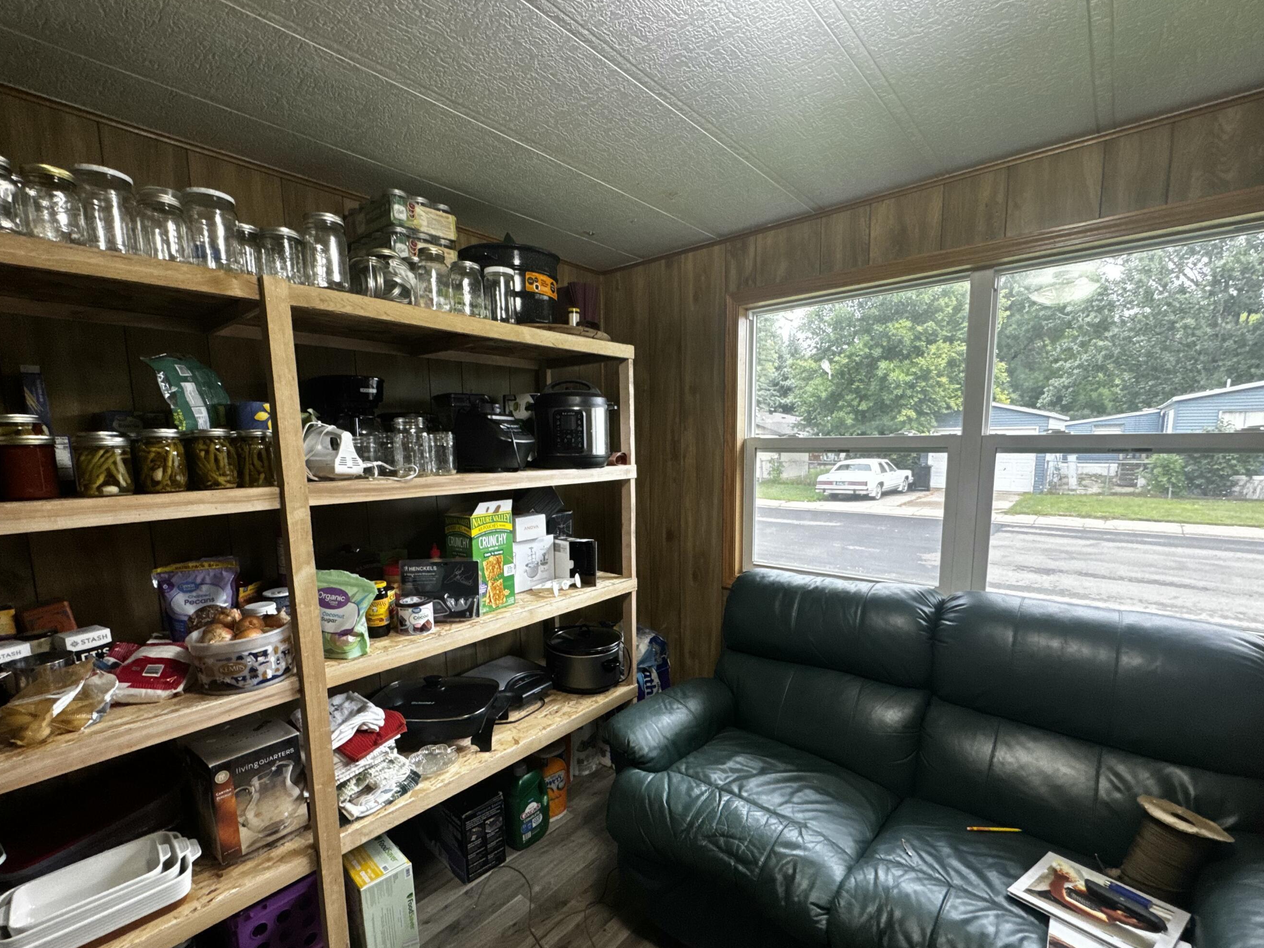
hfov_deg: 94.5
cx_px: 648
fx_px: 584
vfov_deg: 77.9
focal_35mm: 16
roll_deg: +1.7
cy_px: 521
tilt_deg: -10.3
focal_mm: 2.22
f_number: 2.2
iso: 250
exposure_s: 1/60
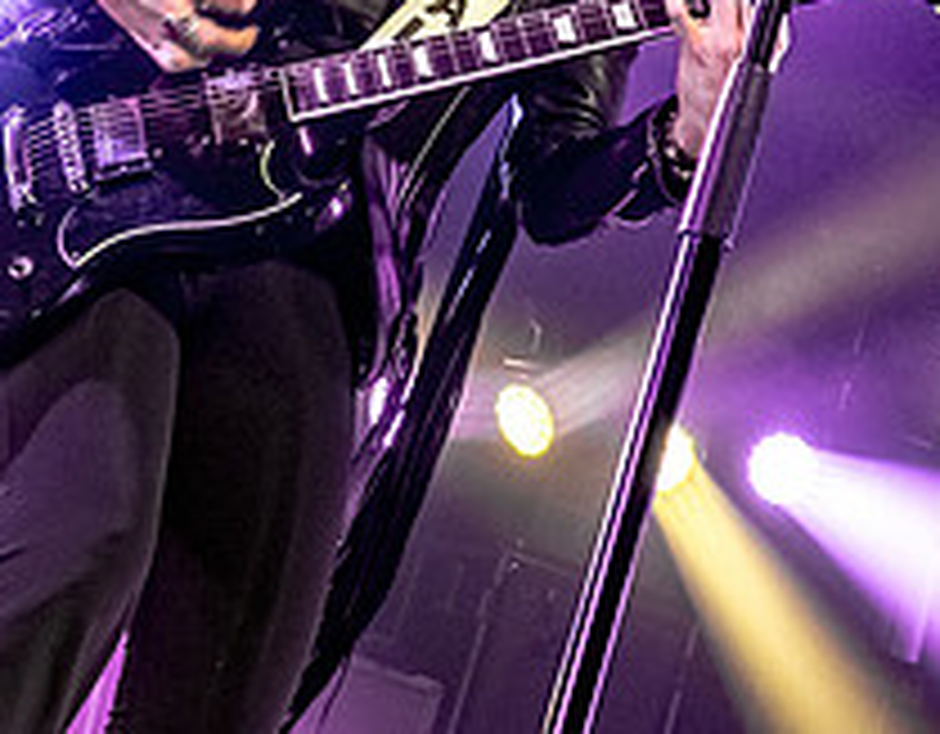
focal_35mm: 105
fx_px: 2893
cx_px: 565
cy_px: -214
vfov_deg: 13.9
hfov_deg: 18.4
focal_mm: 14
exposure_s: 1/160
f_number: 4
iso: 800
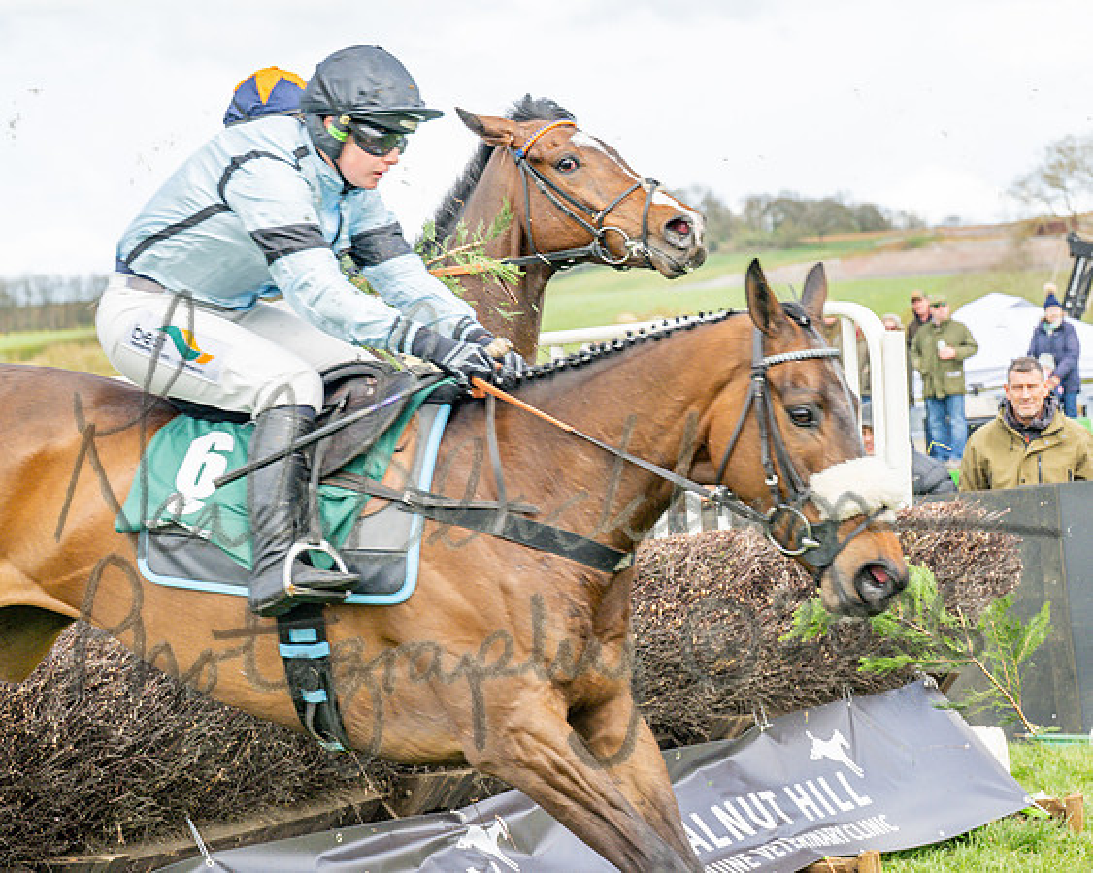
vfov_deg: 11.6
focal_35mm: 132
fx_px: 4282
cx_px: 733
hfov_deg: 14.5
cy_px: 489
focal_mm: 70
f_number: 4.5
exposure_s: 1/1250
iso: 400
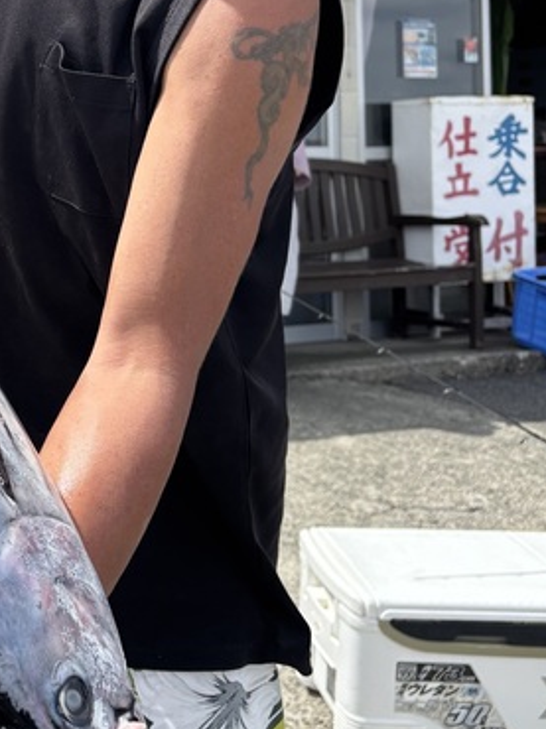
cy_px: 189
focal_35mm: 60
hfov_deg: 22.9
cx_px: -63
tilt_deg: -0.8
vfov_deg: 31.7
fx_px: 1263
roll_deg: +1.0
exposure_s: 1/2639
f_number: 1.6
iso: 50
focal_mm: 5.96
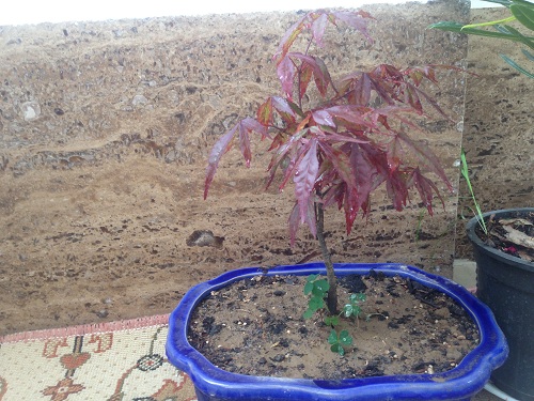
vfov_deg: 42.9
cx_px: 267
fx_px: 509
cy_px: 200
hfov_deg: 55.4
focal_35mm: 33
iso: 64
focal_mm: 4.12
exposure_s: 1/20
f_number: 2.4
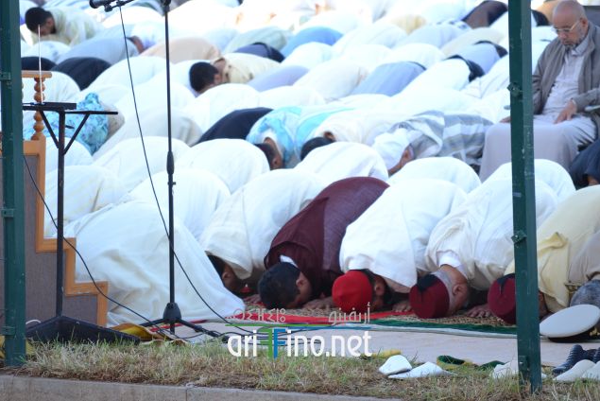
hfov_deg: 6.8
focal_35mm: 302
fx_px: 5035
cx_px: 300
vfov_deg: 4.6
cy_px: 200
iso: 400
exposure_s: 1/400
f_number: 5.6
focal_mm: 200
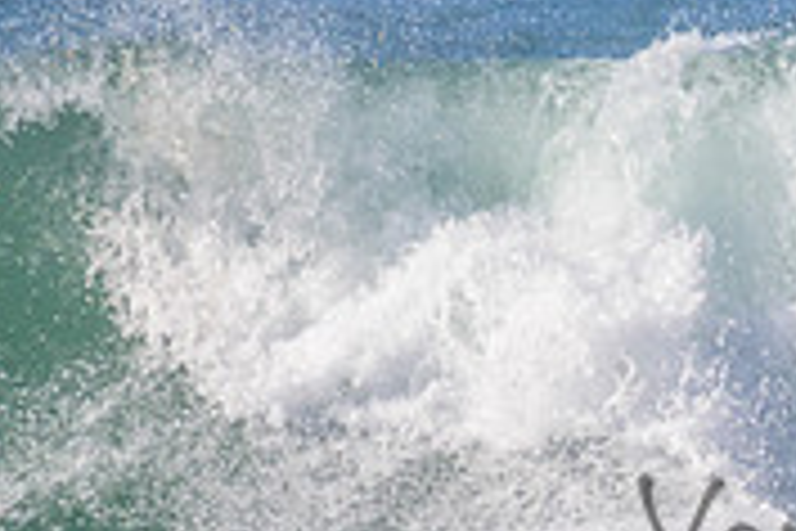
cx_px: 1102
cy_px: 506
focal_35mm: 2627
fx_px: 58081
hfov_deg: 0.8
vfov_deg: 0.5
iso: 1250
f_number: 11
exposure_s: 1/2000
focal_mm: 800
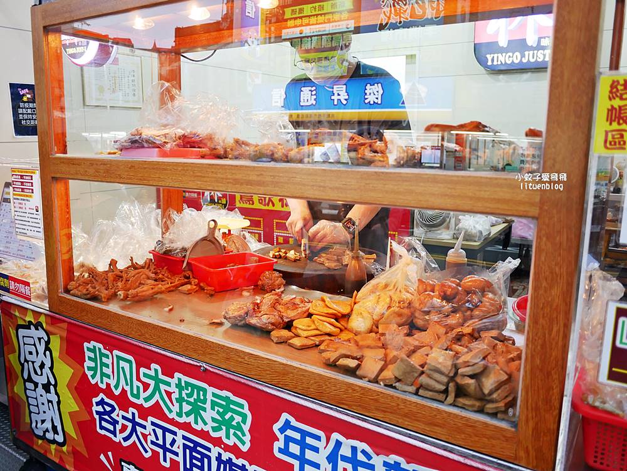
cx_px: 314
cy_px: 236
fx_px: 507
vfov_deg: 49.8
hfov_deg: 63.4
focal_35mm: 28
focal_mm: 14
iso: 640
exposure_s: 1/60
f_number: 2.5
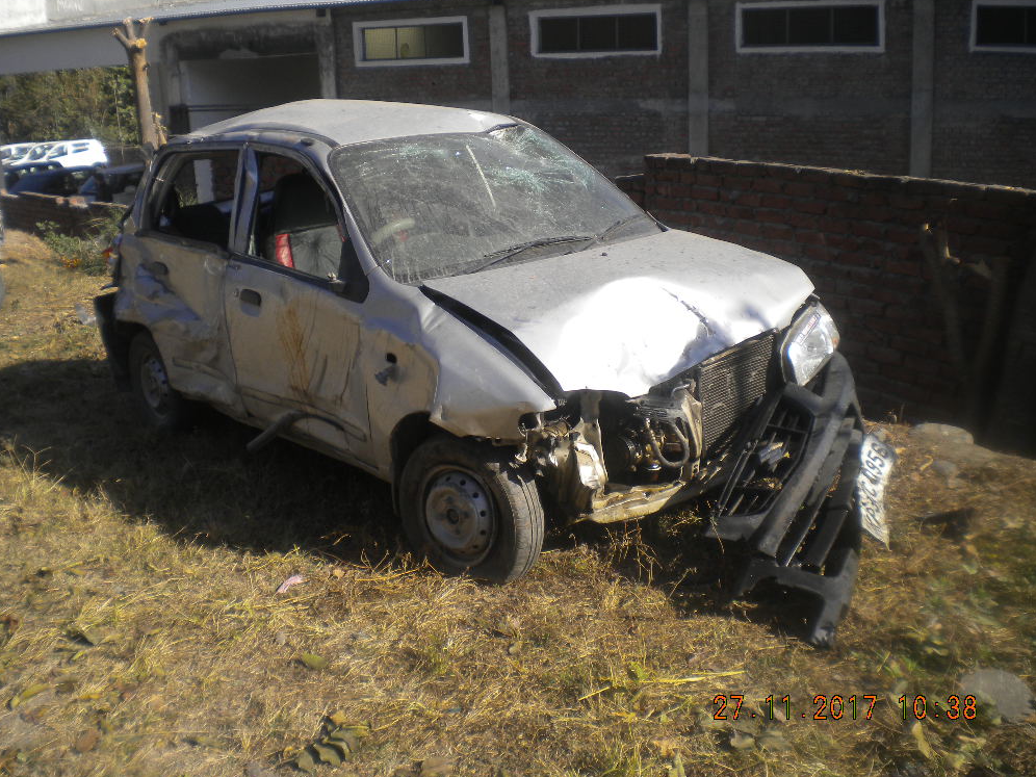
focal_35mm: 36
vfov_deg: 39.7
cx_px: 509
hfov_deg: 51.4
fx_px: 1077
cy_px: 392
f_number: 4.6
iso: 80
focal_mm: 6.3
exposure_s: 1/520
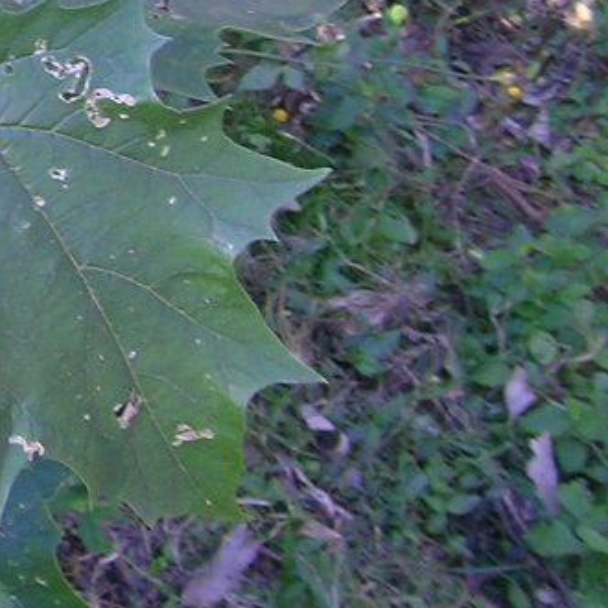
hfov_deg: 12.8
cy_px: -131
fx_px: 2385
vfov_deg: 14.1
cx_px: -577
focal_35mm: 120
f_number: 4
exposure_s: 1/28.6
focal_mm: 5.8
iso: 50
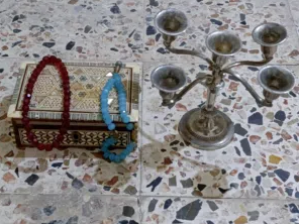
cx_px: 148
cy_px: 110
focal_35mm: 62
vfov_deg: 23.7
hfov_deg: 31.2
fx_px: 536
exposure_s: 1/25
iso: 2500
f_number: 1.6
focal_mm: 6.14
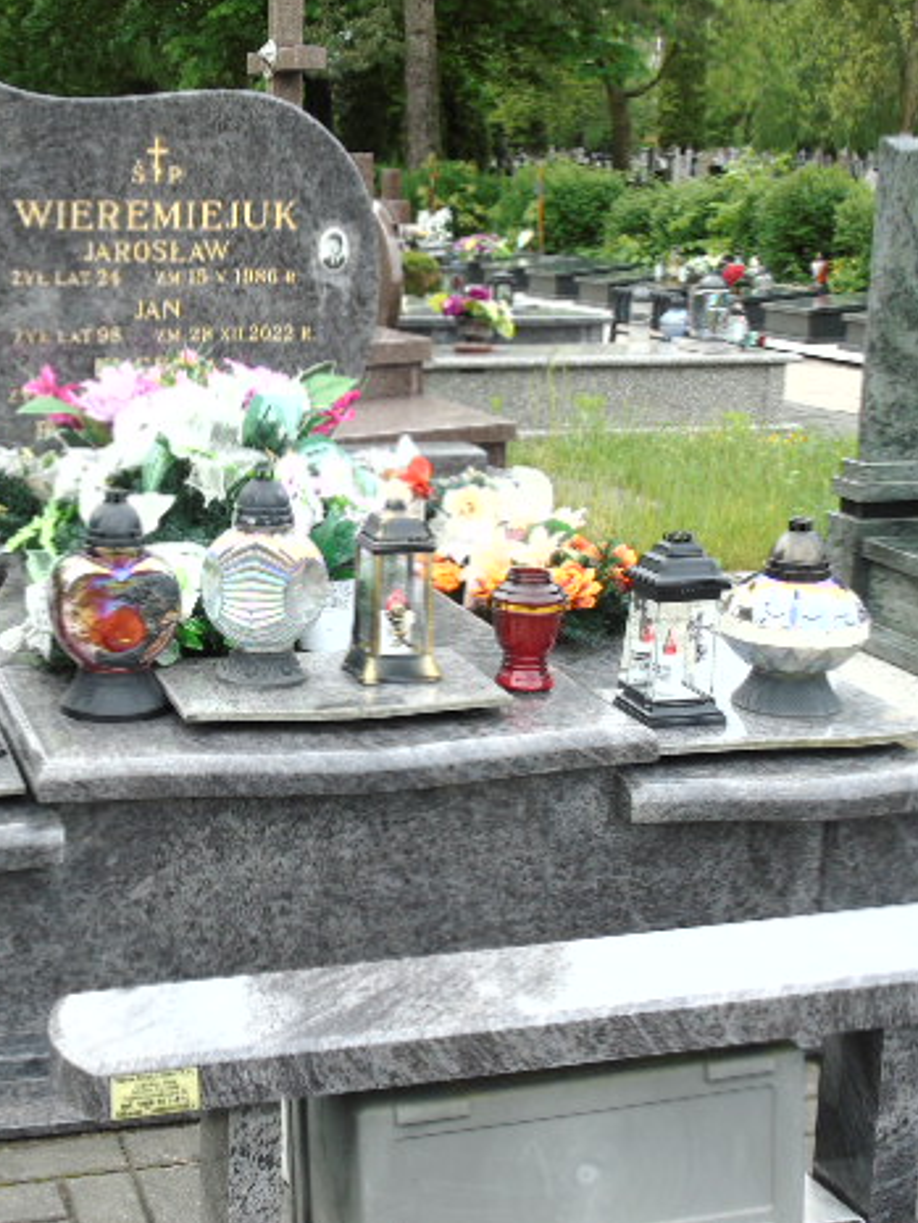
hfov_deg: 26.2
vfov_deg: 34.9
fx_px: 1944
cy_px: 610
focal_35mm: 55
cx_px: 218
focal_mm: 7.1
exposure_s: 1/160
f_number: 3.9
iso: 80
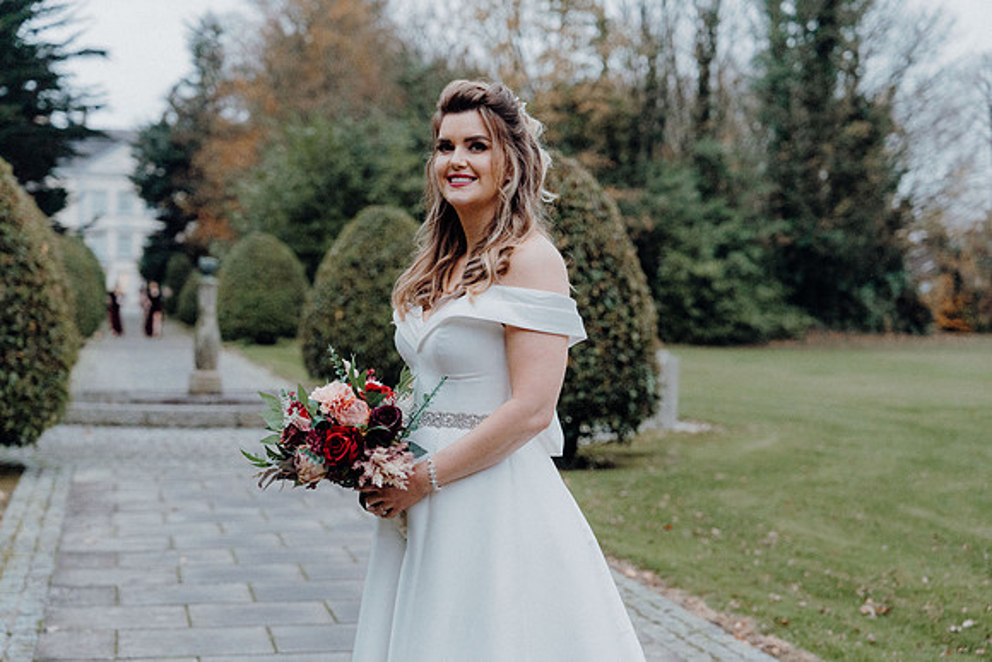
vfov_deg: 19.5
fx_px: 1929
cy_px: 331
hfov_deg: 28.8
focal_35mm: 70
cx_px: 496
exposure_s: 1/200
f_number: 3.5
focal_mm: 70
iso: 5000
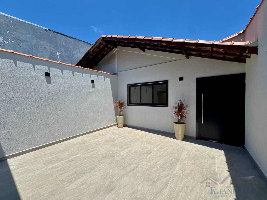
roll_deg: +0.7
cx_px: 134
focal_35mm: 14
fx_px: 108
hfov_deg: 102.1
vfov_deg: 85.7
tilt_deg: +1.1
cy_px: 100
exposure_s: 1/2415
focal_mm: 2.22
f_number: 2.2
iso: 50
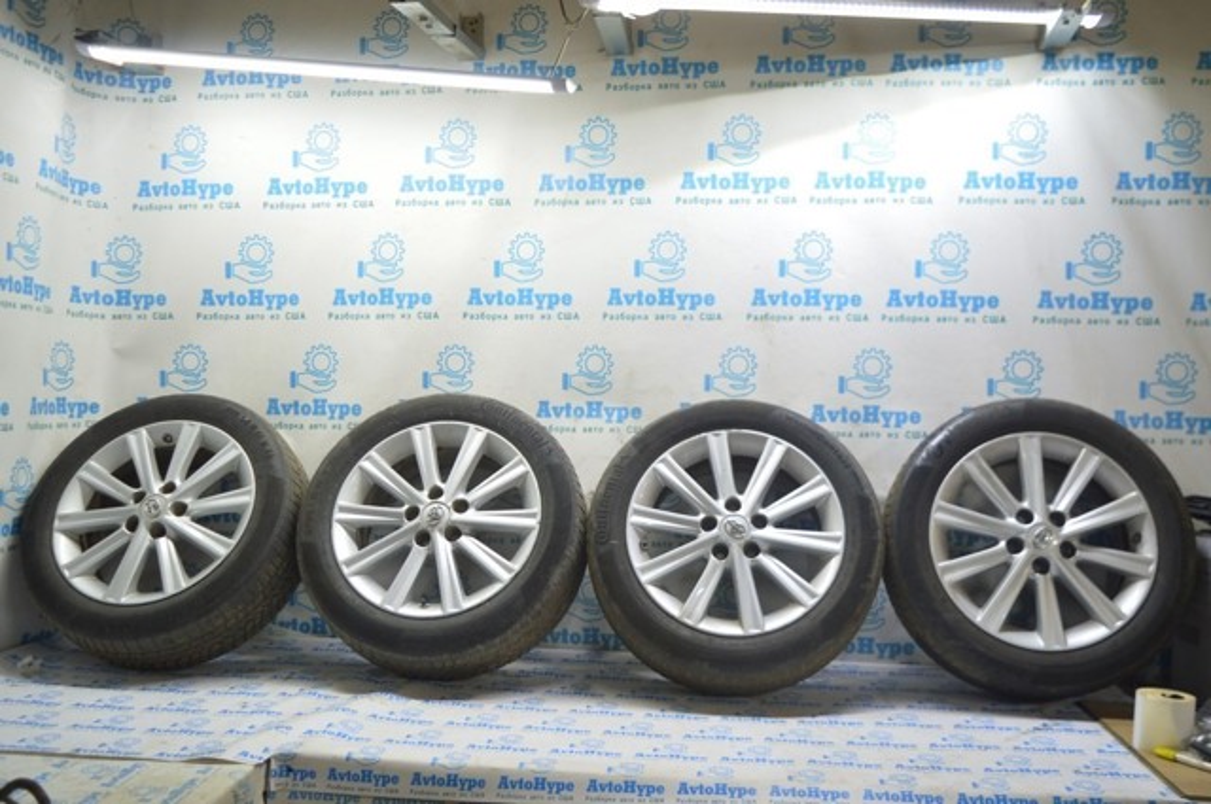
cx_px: 606
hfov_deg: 57.3
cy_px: 402
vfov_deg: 39.9
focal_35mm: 33
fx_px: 1109
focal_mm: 22
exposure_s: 1/40
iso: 400
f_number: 3.8
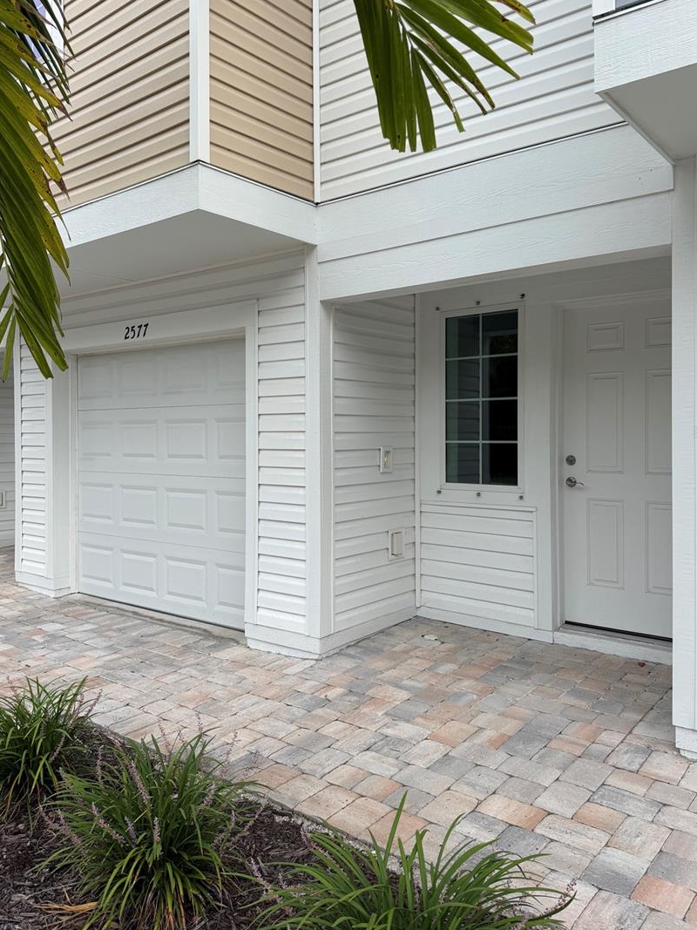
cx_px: 363
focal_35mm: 27
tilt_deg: -0.3
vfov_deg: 65.2
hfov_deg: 51.3
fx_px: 725
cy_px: 431
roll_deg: +0.2
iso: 80
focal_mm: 6.76
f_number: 1.78
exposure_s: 1/1250
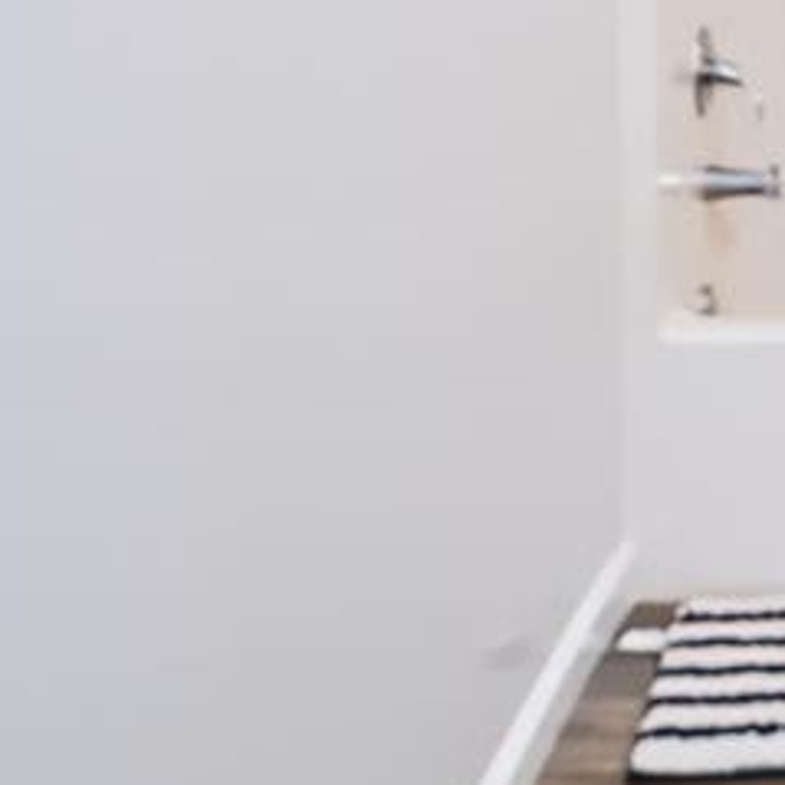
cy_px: 7
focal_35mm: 51
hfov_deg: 26.0
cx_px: 1130
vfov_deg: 31.0
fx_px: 1308
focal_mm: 14
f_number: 8
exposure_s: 1/100
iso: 640
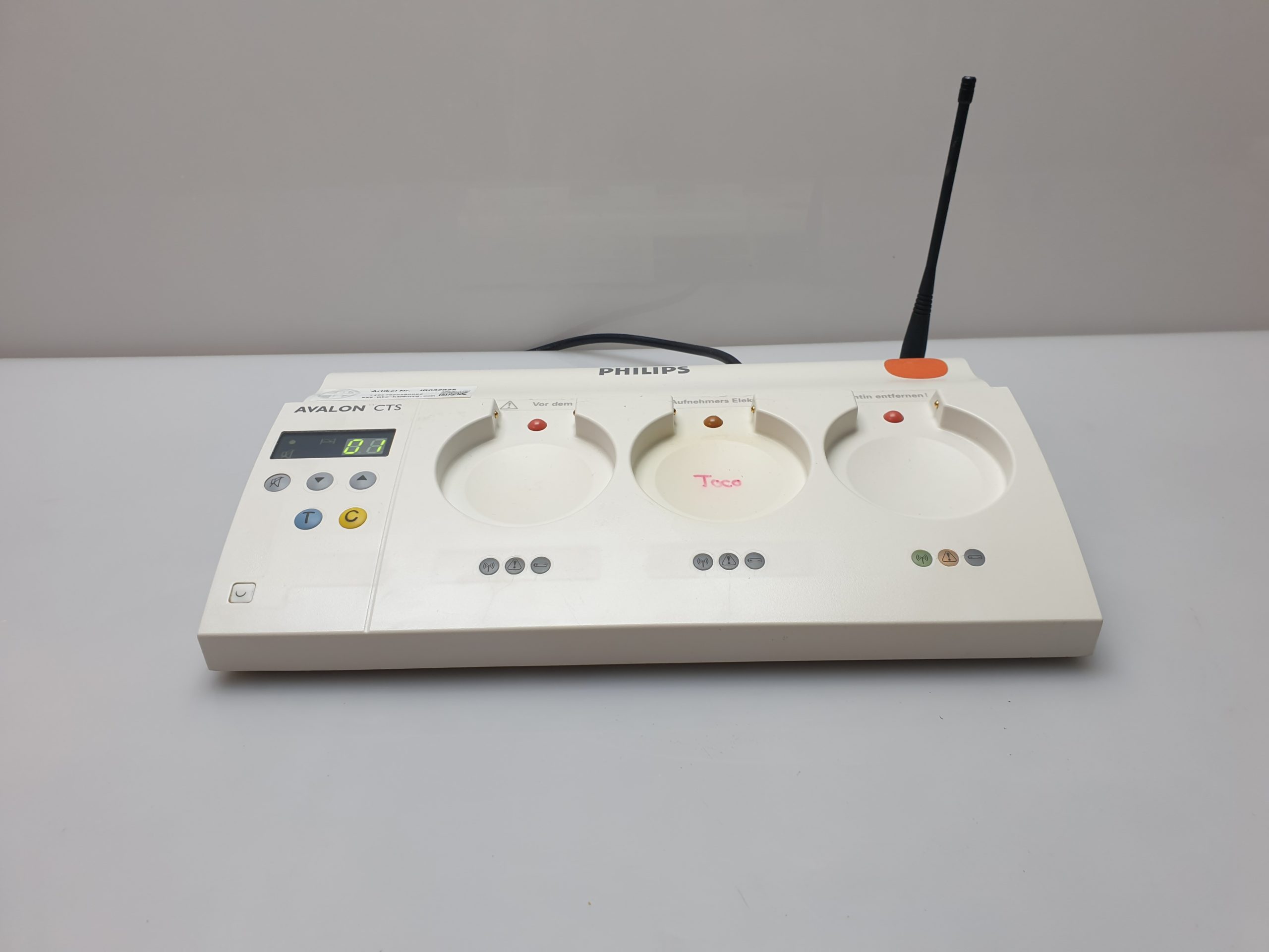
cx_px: 634
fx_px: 953
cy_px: 476
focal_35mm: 26
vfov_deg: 53.1
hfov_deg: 67.3
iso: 64
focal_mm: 4.3
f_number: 2.4
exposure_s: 1/100
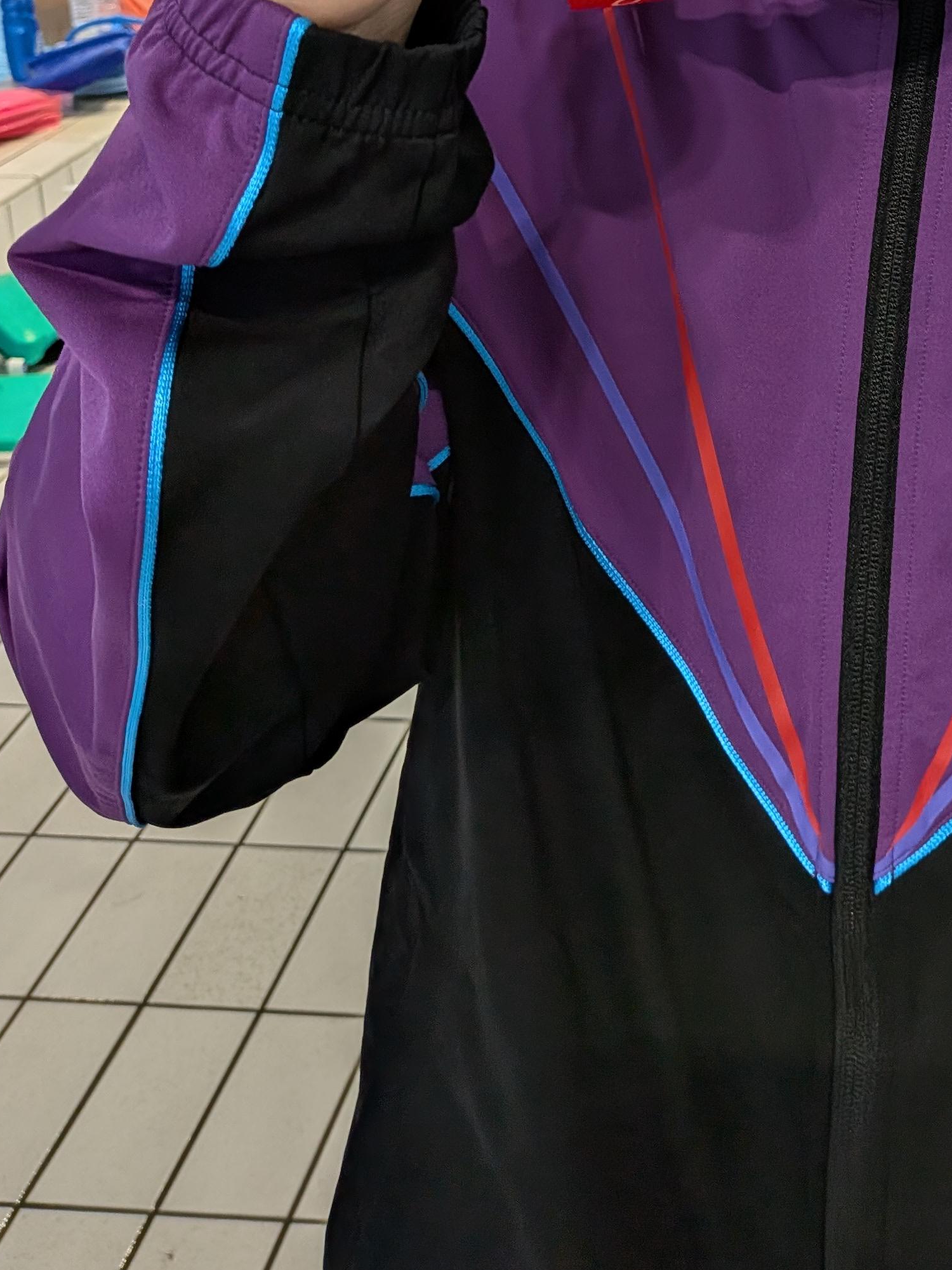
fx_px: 1760
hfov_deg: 28.7
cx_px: 904
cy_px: 40
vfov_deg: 36.2
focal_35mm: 48
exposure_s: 1/120
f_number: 1.7
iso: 28
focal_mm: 4.53
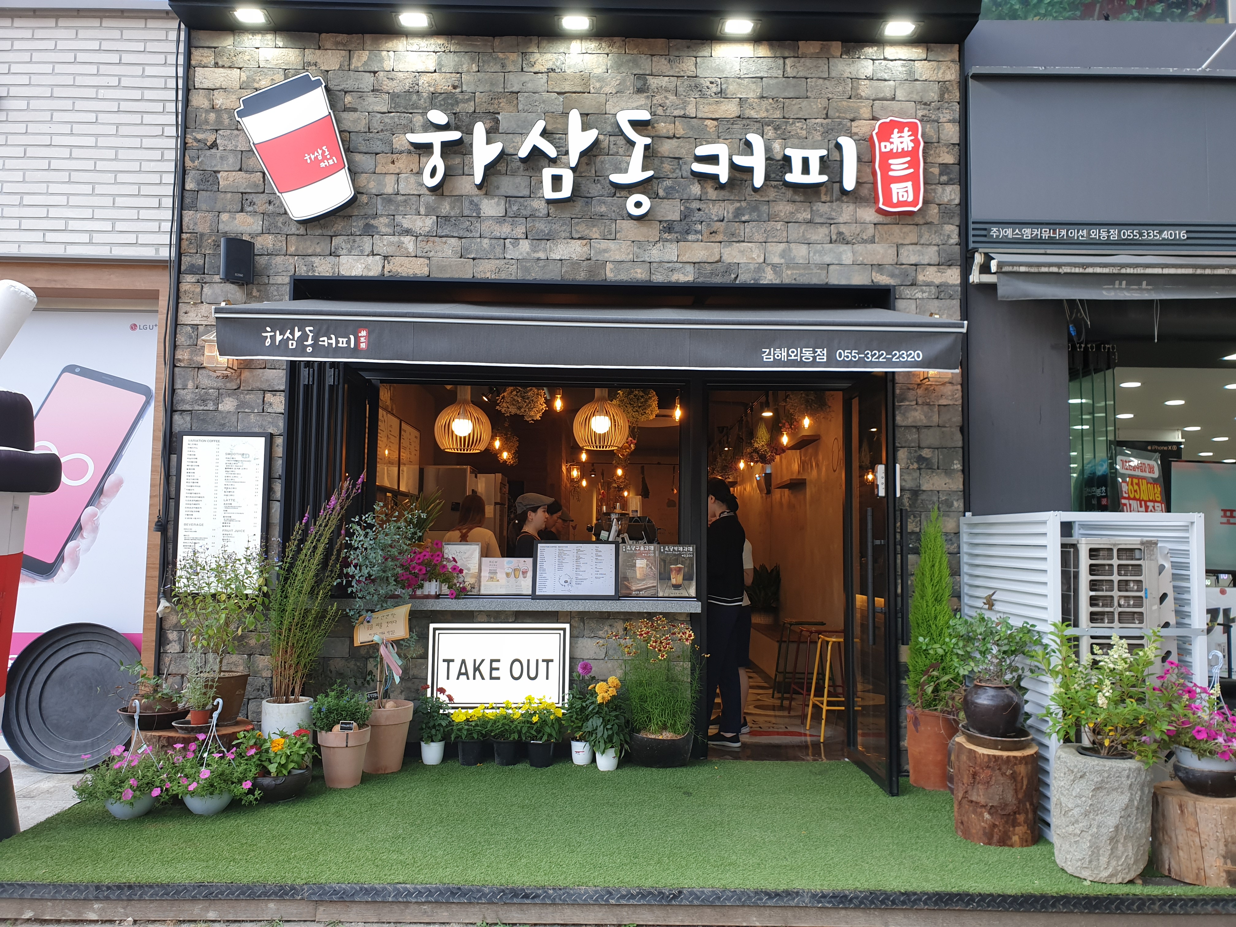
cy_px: 464
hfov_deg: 67.3
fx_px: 928
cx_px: 618
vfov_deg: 53.1
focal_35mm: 26
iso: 50
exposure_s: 1/120
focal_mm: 4.3
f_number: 2.4
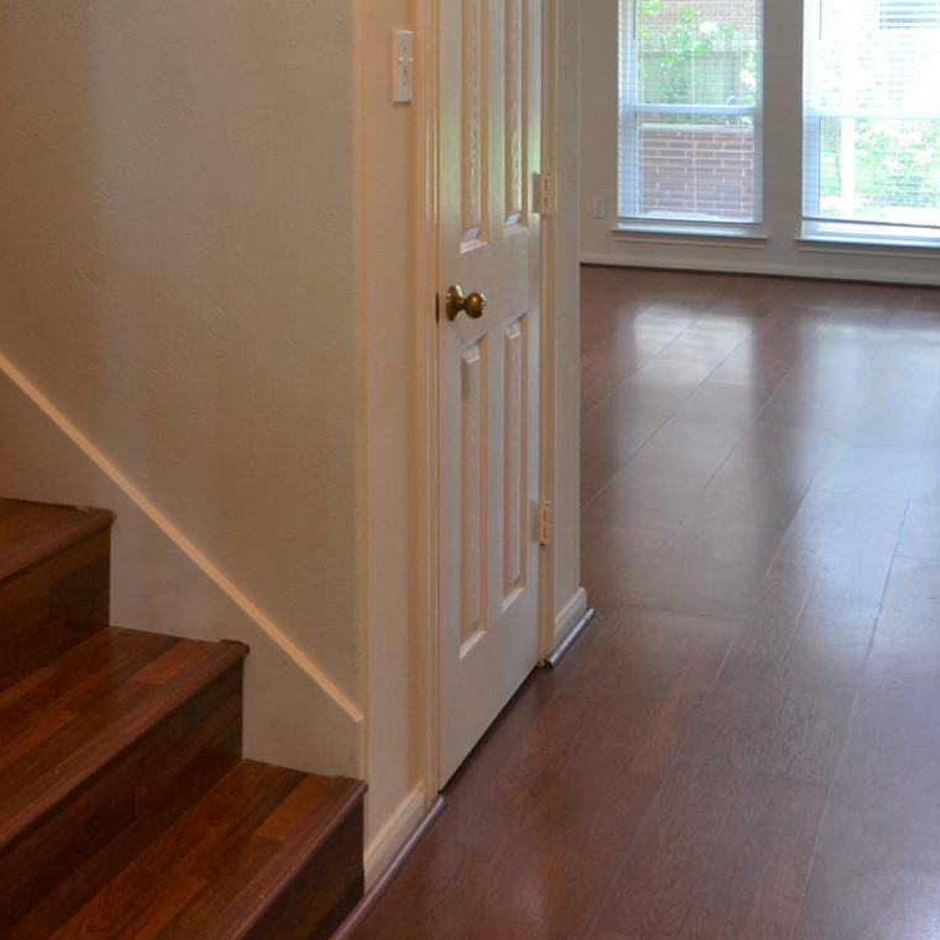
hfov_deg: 38.3
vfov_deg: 35.8
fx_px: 1352
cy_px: 75
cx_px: 473
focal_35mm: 44
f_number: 3.8
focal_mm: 12
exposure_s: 1/15
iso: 100
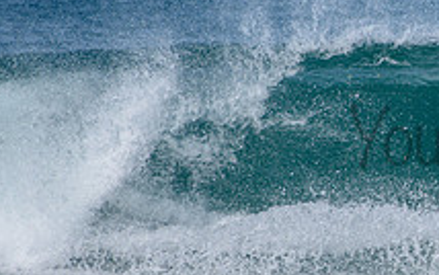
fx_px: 16507
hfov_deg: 1.5
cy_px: 118
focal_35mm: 1379
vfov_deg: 1.0
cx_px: 562
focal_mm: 500
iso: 250
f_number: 6.3
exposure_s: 1/2500
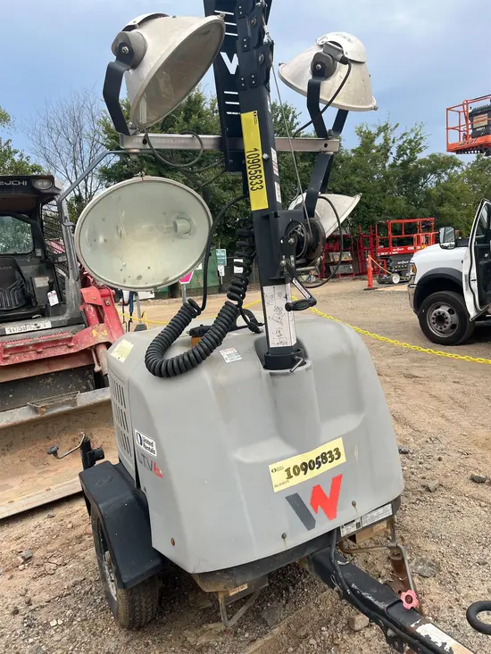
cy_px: 327
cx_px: 246
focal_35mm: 26
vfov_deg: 67.3
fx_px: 492
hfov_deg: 53.1
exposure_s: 1/737
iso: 50
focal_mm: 5.1
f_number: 1.6
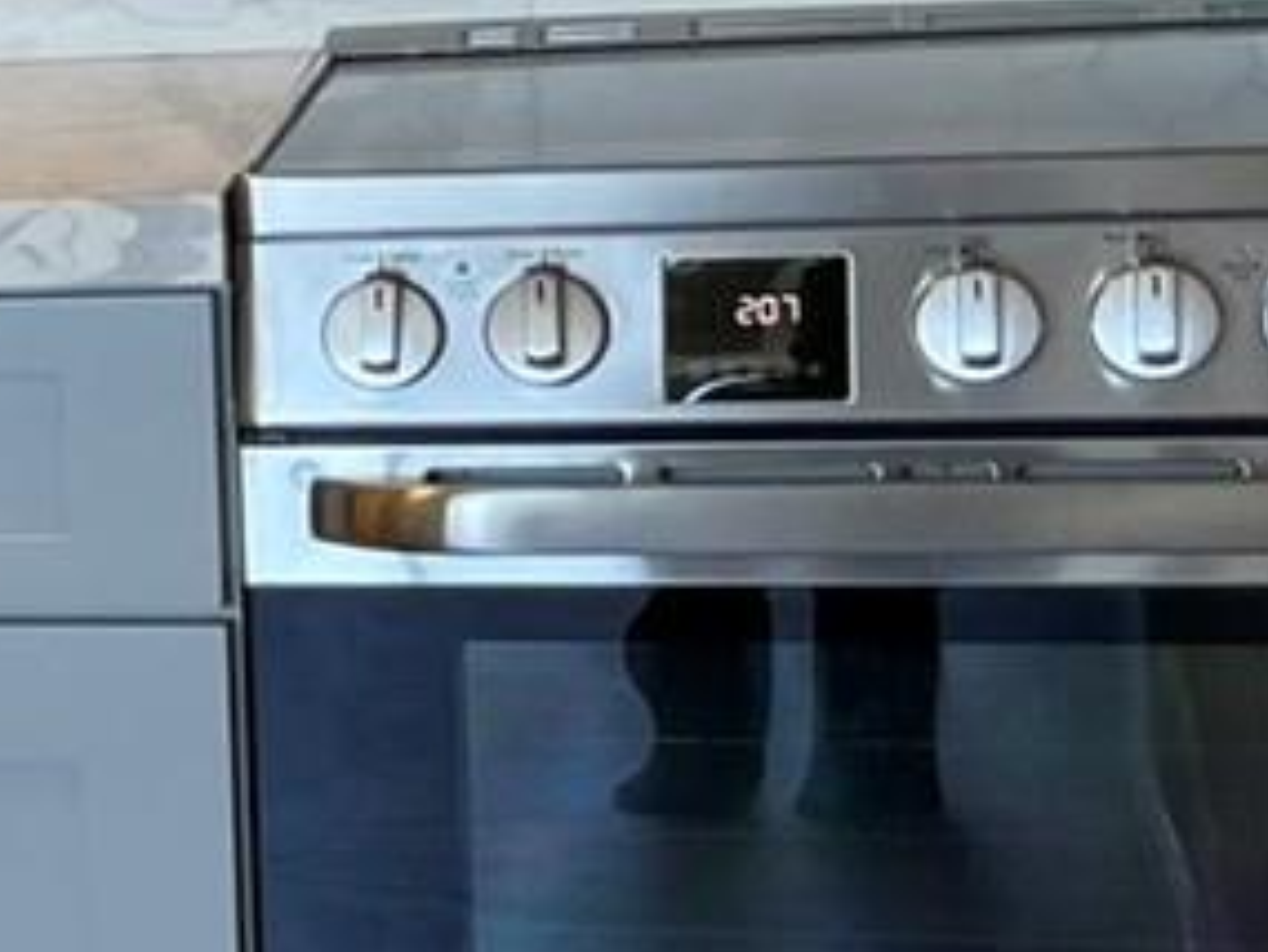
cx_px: -1566
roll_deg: +4.5
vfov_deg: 10.2
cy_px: 316
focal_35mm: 146
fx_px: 5350
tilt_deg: -8.0
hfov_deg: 11.6
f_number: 1.6
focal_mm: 4.2
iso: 100
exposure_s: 1/120
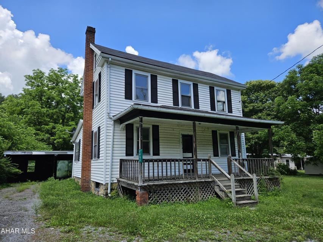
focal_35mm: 23
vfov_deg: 58.9
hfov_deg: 73.9
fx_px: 215
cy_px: 121
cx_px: 162
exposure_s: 1/1425
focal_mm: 5.4
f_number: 1.8
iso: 25
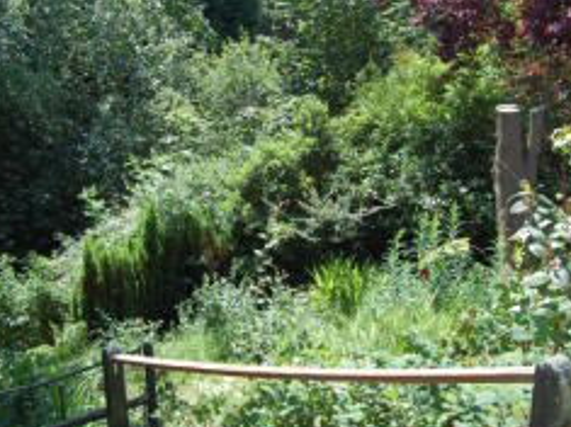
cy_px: 101
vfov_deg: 28.1
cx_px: 247
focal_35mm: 51
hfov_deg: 37.5
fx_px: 839
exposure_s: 1/200
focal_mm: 19
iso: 200
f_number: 7.1
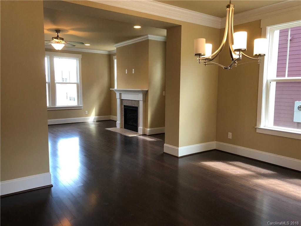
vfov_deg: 49.7
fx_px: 243
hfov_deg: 63.4
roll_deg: +0.3
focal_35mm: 28
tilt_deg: -5.3
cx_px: 150
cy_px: 113
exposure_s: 1/30
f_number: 1.8
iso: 25
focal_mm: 4
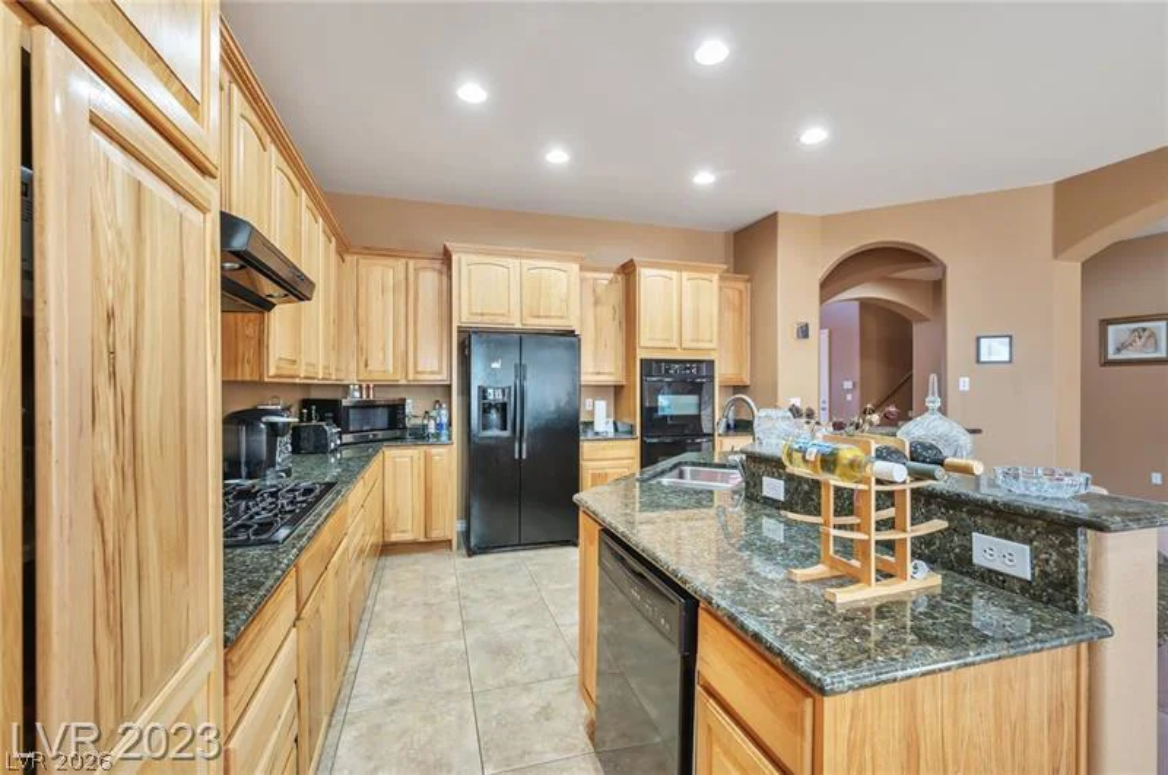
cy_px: 388
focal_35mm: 16
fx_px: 518
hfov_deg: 96.8
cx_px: 584
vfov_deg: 73.6
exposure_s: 1/8
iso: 400
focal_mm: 16
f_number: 9
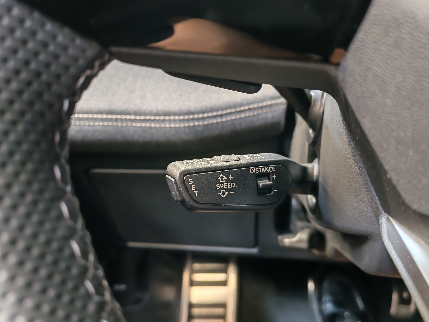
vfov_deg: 45.4
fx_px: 384
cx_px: 214
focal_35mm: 31
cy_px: 161
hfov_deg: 58.4
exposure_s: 1/25
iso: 2937
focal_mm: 6.12
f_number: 1.9
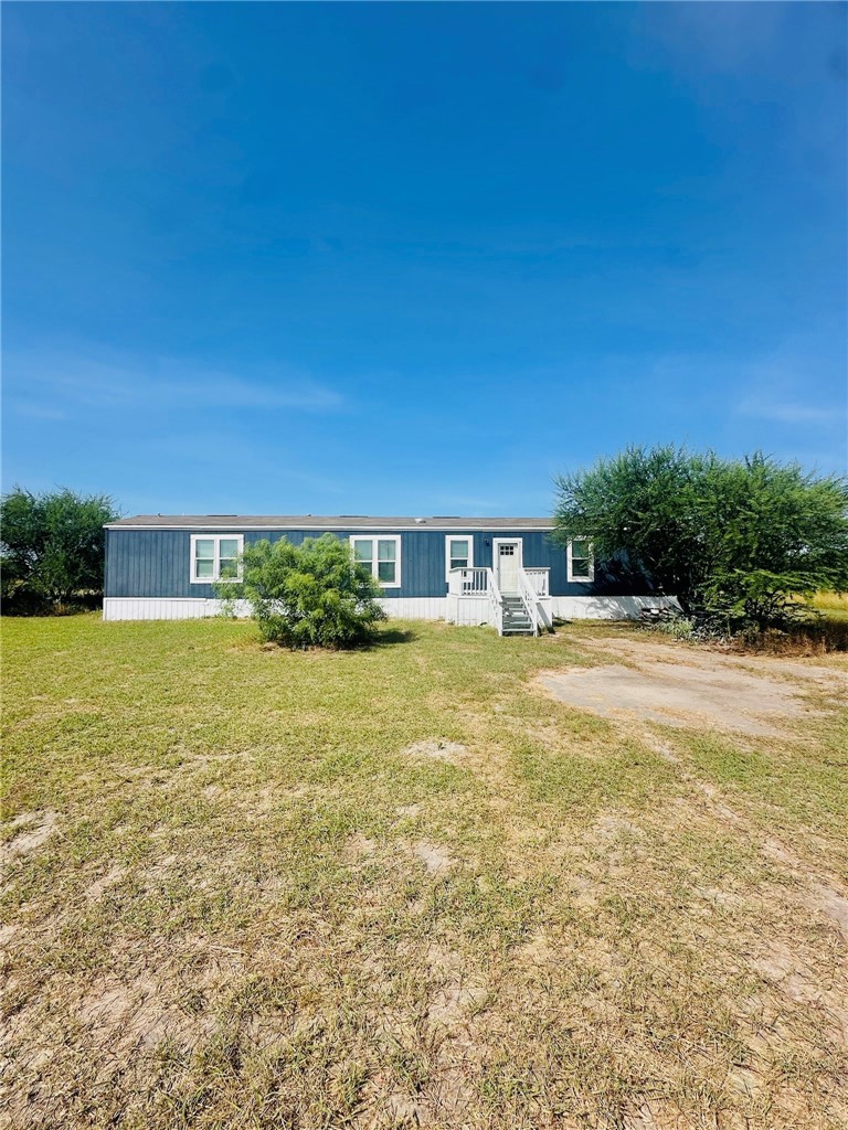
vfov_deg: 102.1
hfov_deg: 85.7
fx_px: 457
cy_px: 565
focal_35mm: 14
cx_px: 424
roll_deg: -1.6
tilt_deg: +3.0
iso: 50
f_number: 2.2
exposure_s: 1/2506
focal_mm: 2.22
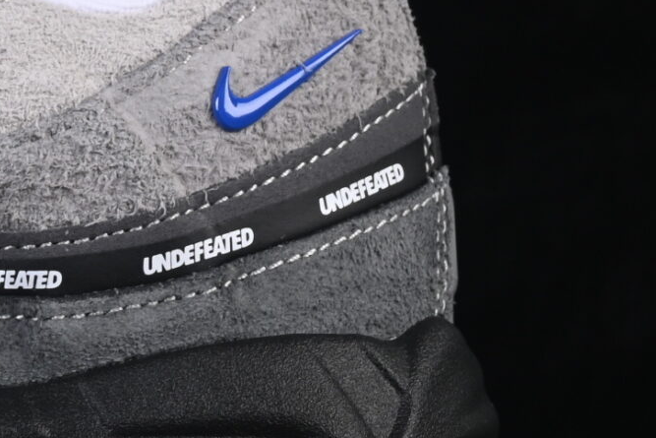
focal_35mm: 288
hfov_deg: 7.0
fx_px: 5249
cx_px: -365
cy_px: 137
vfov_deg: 4.8
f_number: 8
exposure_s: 1/80
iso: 160
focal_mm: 50
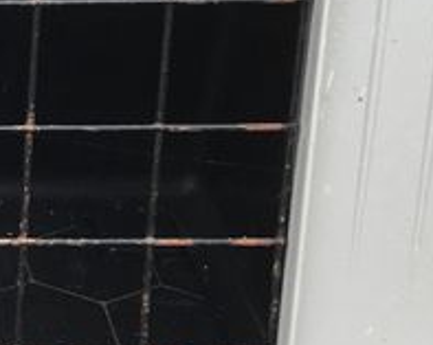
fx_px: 1843
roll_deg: +1.3
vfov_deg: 10.7
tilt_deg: -25.2
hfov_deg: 12.0
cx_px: -431
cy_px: 90
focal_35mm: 144
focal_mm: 4.15
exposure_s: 1/625
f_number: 2.2
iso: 25
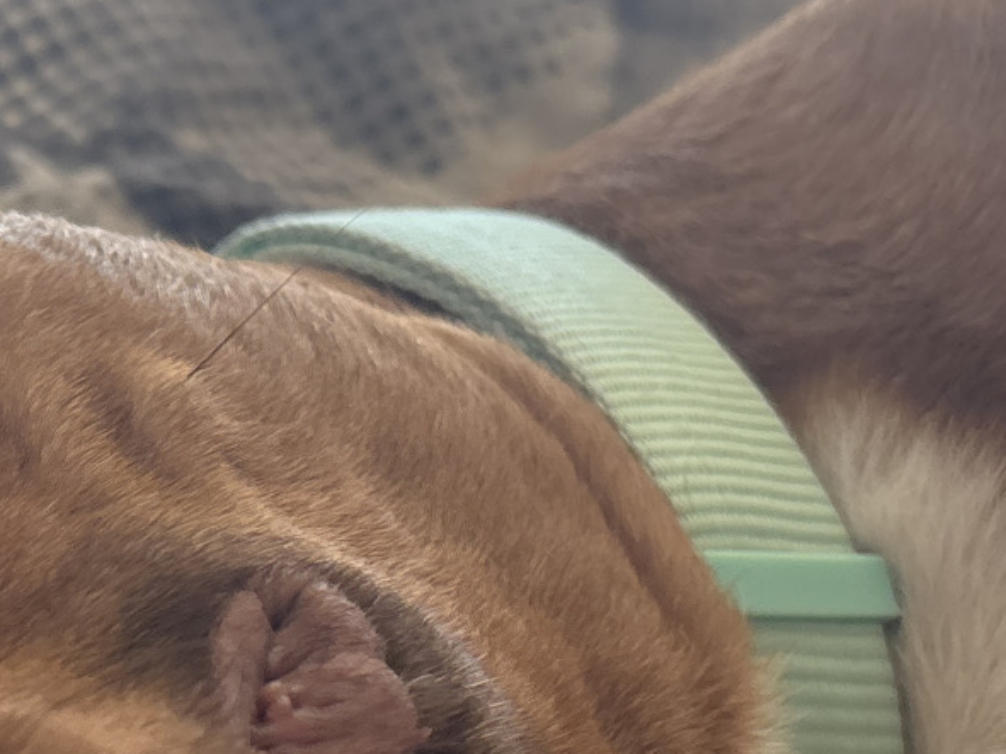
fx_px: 2557
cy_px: 635
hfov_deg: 20.9
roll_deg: +10.3
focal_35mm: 88
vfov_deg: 16.6
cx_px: -165
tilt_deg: -9.5
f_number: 1.6
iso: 125
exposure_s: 1/121
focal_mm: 5.96
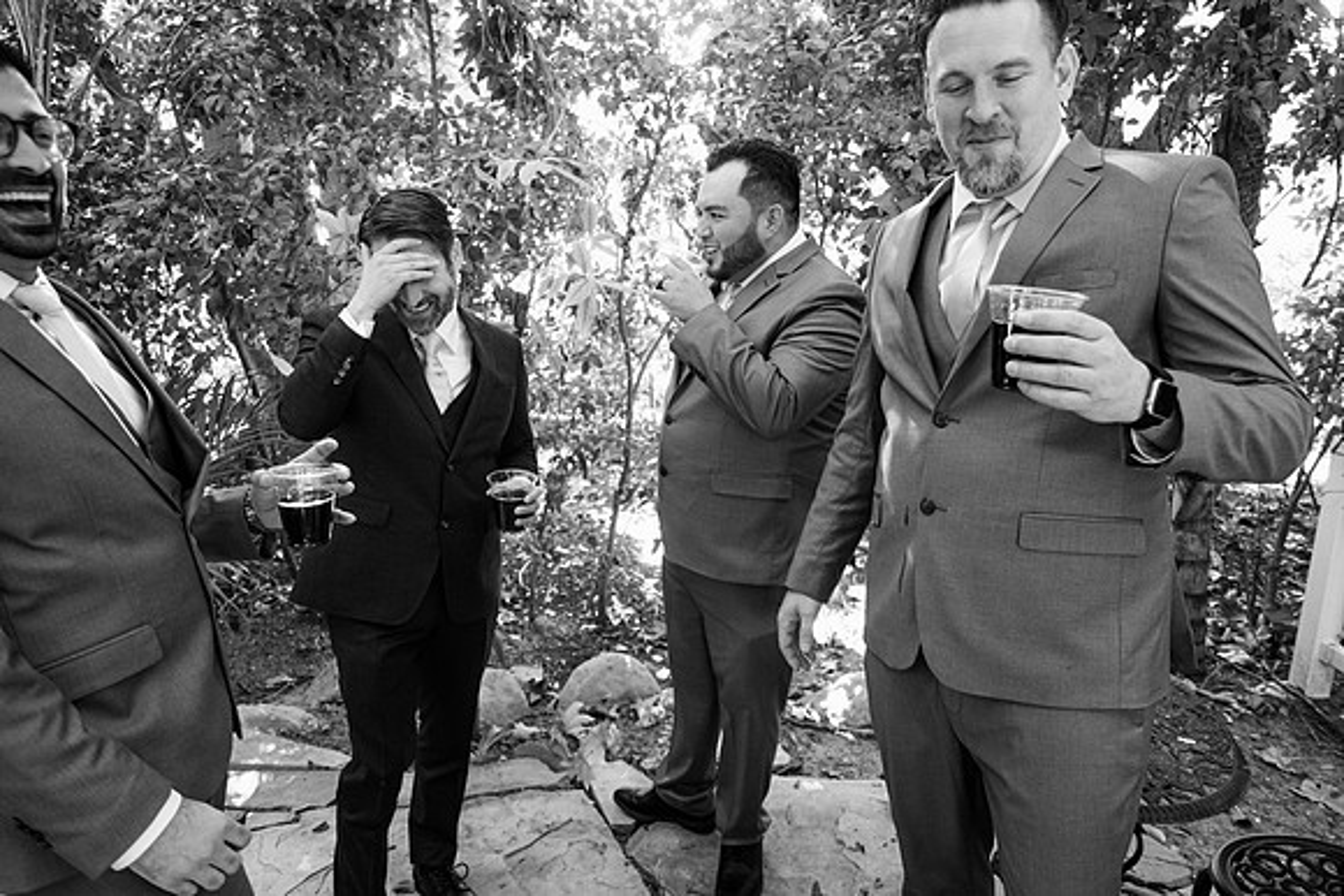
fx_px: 896
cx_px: 672
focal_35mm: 24
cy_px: 448
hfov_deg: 73.7
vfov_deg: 53.2
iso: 1000
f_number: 2.8
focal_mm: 16
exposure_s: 1/125
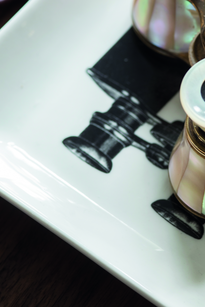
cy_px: 43
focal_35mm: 211
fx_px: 1801
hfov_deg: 6.5
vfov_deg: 9.7
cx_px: 192
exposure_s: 1/3
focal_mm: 100
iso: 250
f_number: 6.3
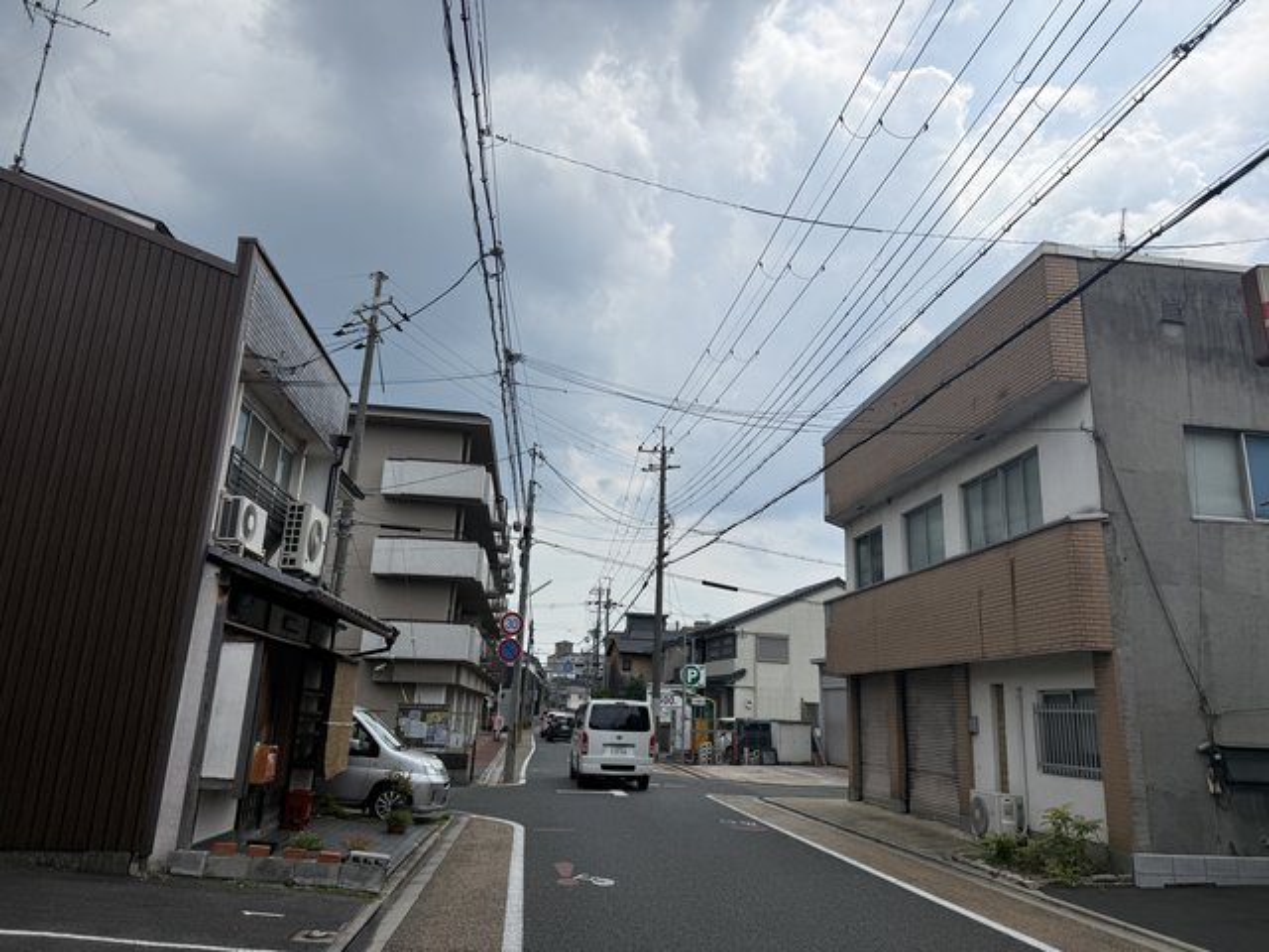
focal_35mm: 24
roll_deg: -2.7
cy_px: 476
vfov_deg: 56.8
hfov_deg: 71.6
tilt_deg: +13.9
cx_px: 634
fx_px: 880
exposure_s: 1/8130
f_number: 1.78
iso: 80
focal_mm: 6.76
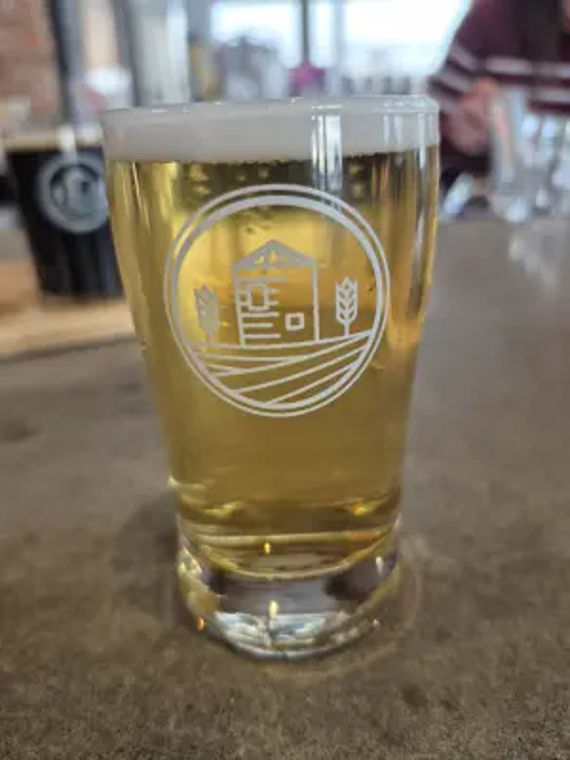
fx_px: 505
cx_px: 285
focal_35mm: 23
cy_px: 380
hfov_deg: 58.9
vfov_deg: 73.9
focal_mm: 5.4
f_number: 1.8
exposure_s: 1/120
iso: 200
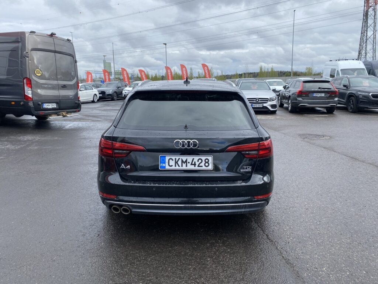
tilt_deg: -11.6
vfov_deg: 53.1
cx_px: 189
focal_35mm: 26
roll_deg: +0.5
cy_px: 142
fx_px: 284
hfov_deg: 67.3
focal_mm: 4.25
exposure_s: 1/1135
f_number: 1.8
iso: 32
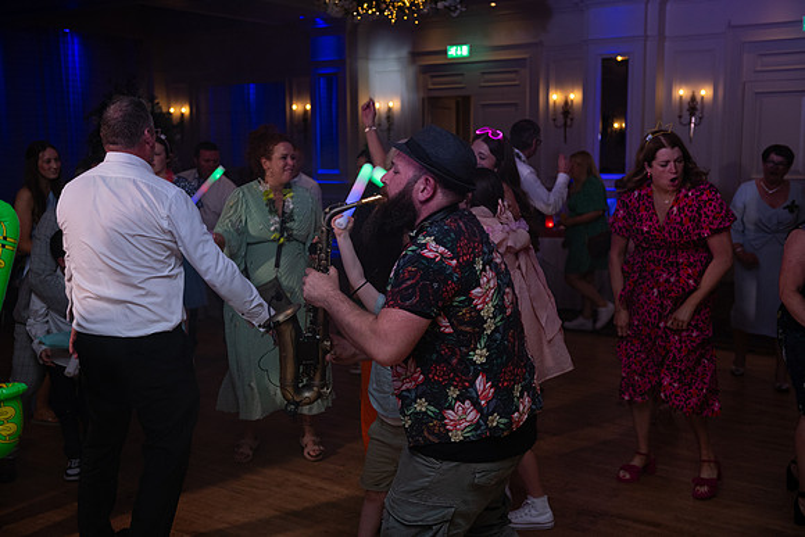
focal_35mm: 40
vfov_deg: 33.4
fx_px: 895
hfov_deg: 48.4
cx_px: 402
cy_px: 268
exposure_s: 1/160
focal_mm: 40
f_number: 3.5
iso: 640
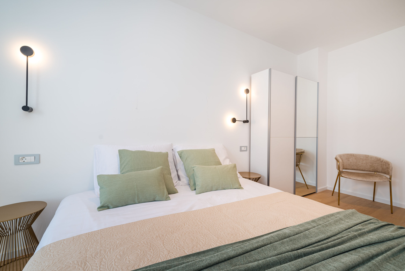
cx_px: 202
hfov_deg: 100.4
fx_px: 169
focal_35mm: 15
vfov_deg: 77.4
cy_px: 136
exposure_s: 1/30
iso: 100
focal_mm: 15
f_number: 8
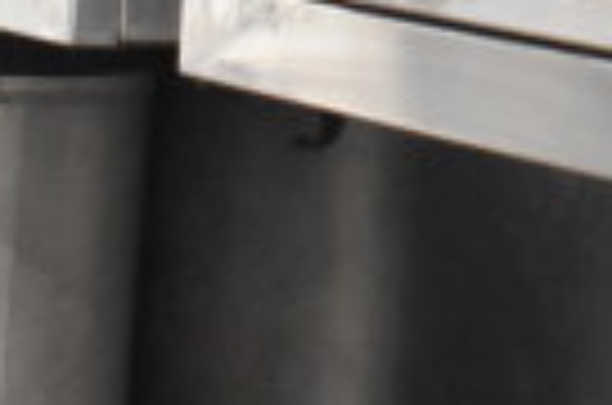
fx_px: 3205
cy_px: -430
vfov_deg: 7.0
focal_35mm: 189
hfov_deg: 10.3
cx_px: 1058
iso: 6400
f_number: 5
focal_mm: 28
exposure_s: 1/100
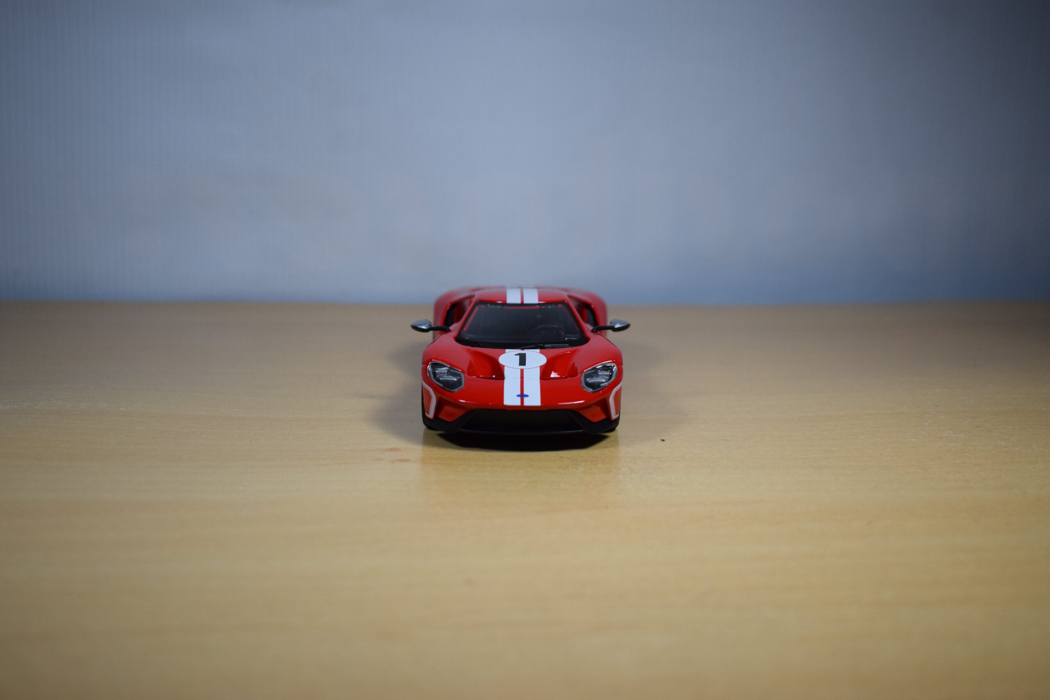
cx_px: 525
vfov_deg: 28.1
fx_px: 1400
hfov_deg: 41.1
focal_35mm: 48
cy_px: 350
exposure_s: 1/800
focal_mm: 32
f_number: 4.5
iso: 800
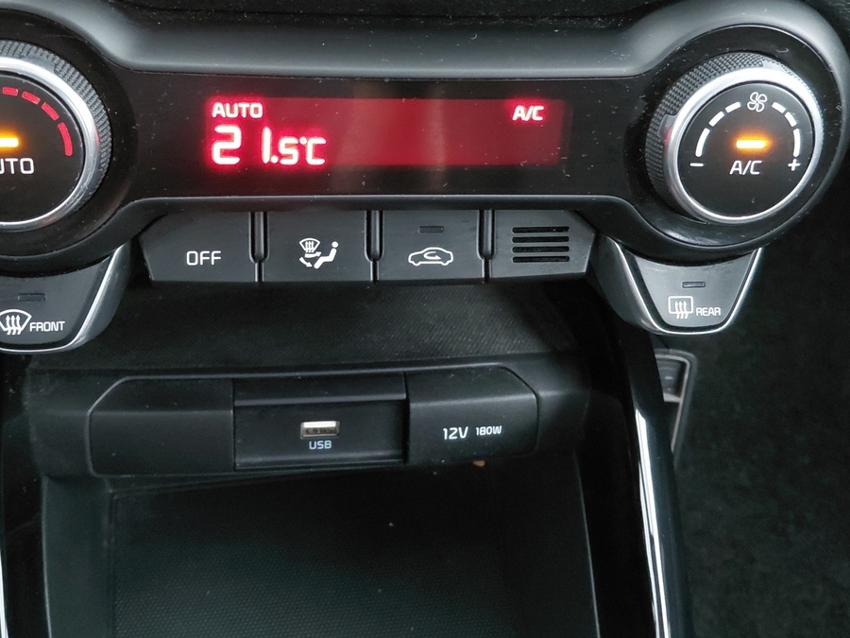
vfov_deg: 35.7
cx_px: 382
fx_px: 982
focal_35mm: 40
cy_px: 231
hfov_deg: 46.7
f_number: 1.8
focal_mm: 4.69
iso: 1600
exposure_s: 1/12
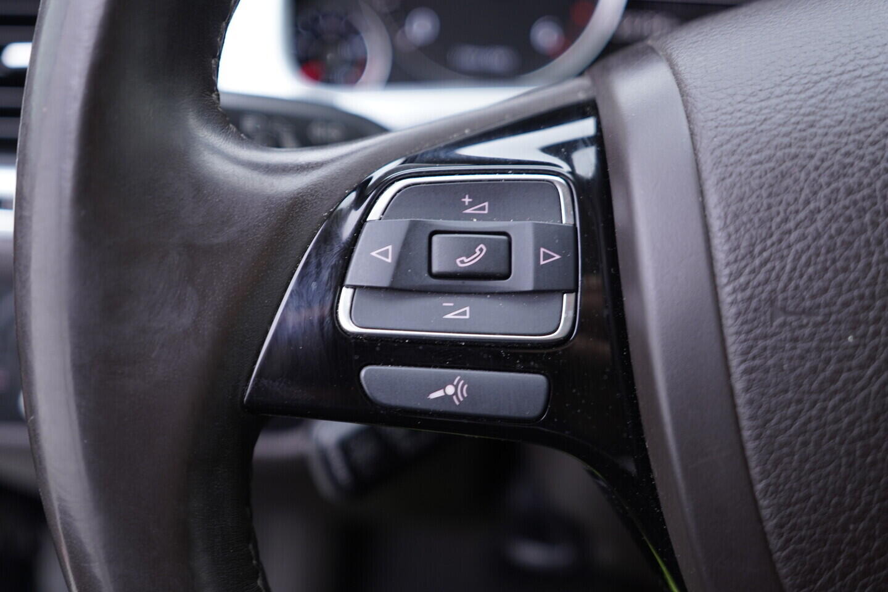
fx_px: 888
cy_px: 296
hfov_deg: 53.1
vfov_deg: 36.9
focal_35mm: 36
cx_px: 444
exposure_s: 1/40
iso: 250
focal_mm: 24
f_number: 2.8
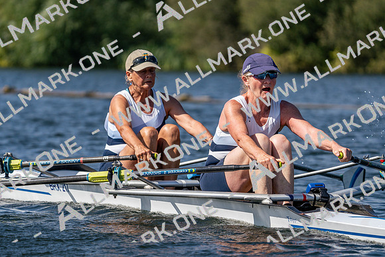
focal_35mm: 289
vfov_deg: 4.8
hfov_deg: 7.1
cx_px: 192
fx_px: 3091
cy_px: 128
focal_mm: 289
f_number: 5.6
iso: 200
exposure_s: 1/2000
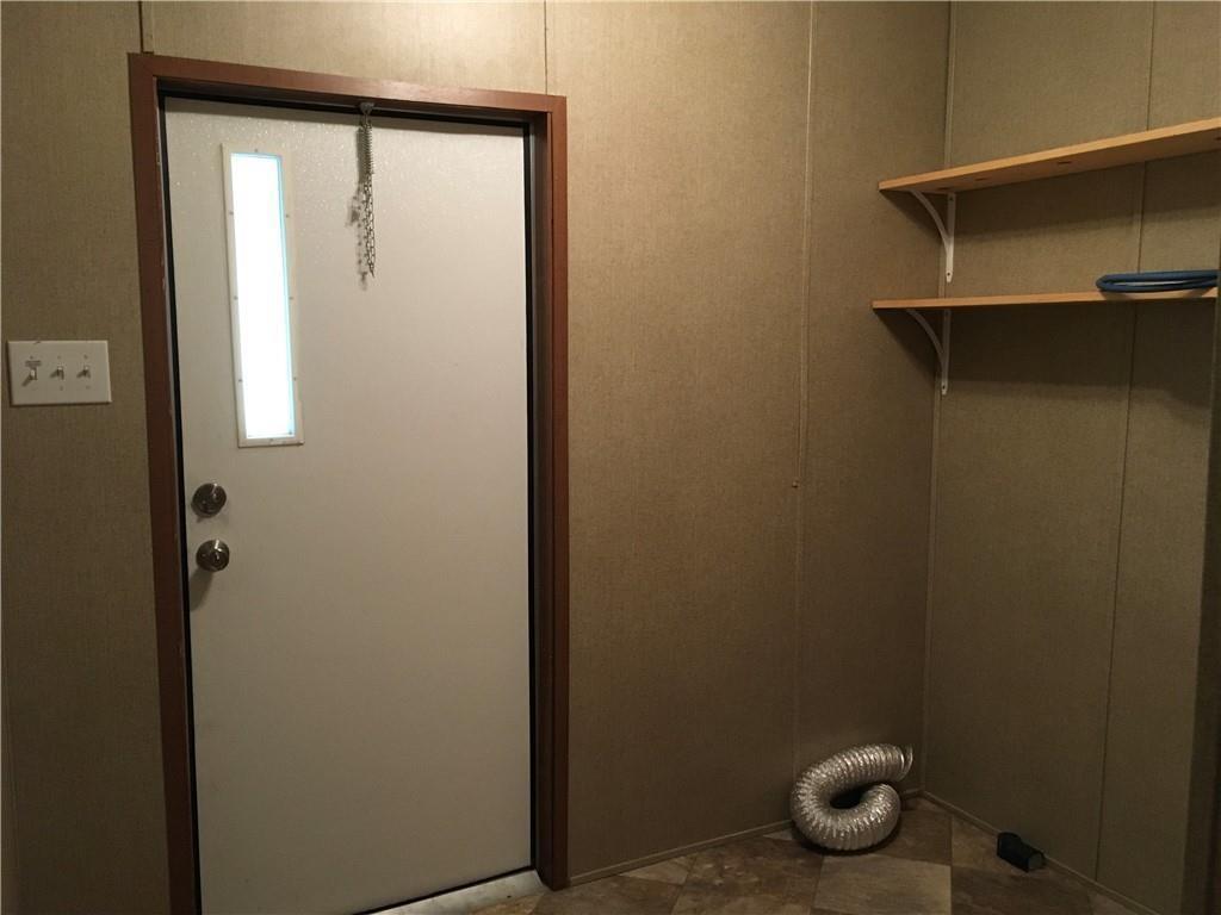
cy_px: 458
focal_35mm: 29
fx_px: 1023
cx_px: 610
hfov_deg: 61.7
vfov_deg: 48.2
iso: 200
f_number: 2.2
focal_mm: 4.15
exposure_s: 1/20
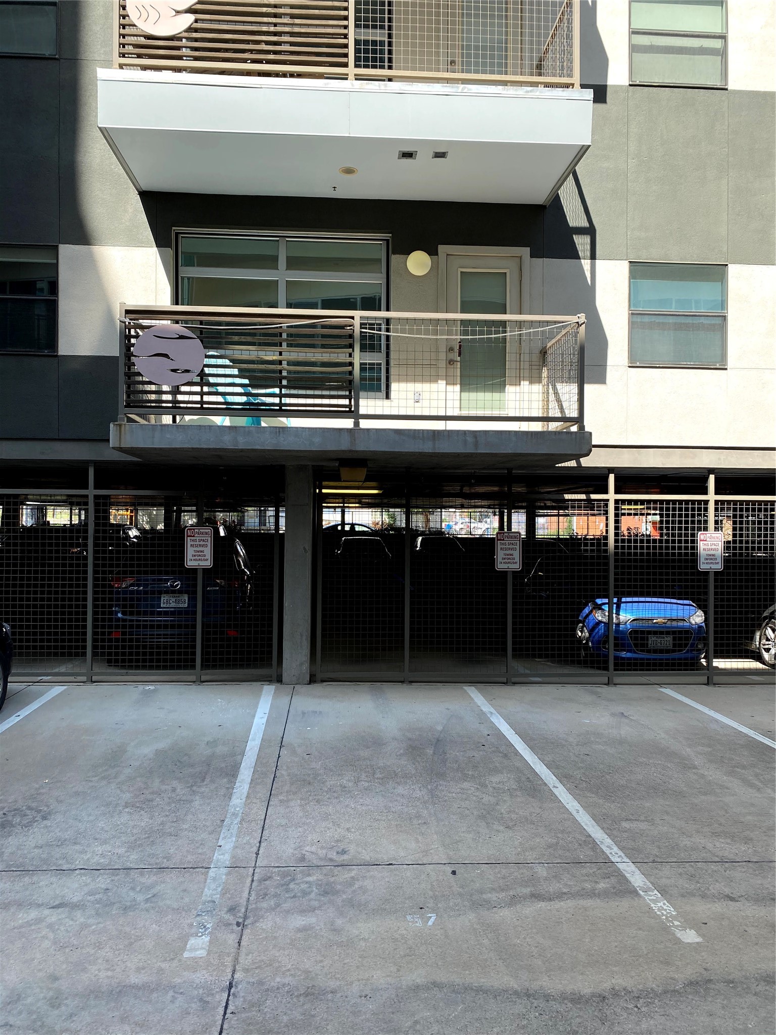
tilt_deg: +0.3
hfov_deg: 53.1
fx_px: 777
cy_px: 518
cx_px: 388
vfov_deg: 67.3
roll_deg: +0.2
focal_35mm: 26
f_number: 1.8
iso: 32
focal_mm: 4.25
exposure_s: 1/885
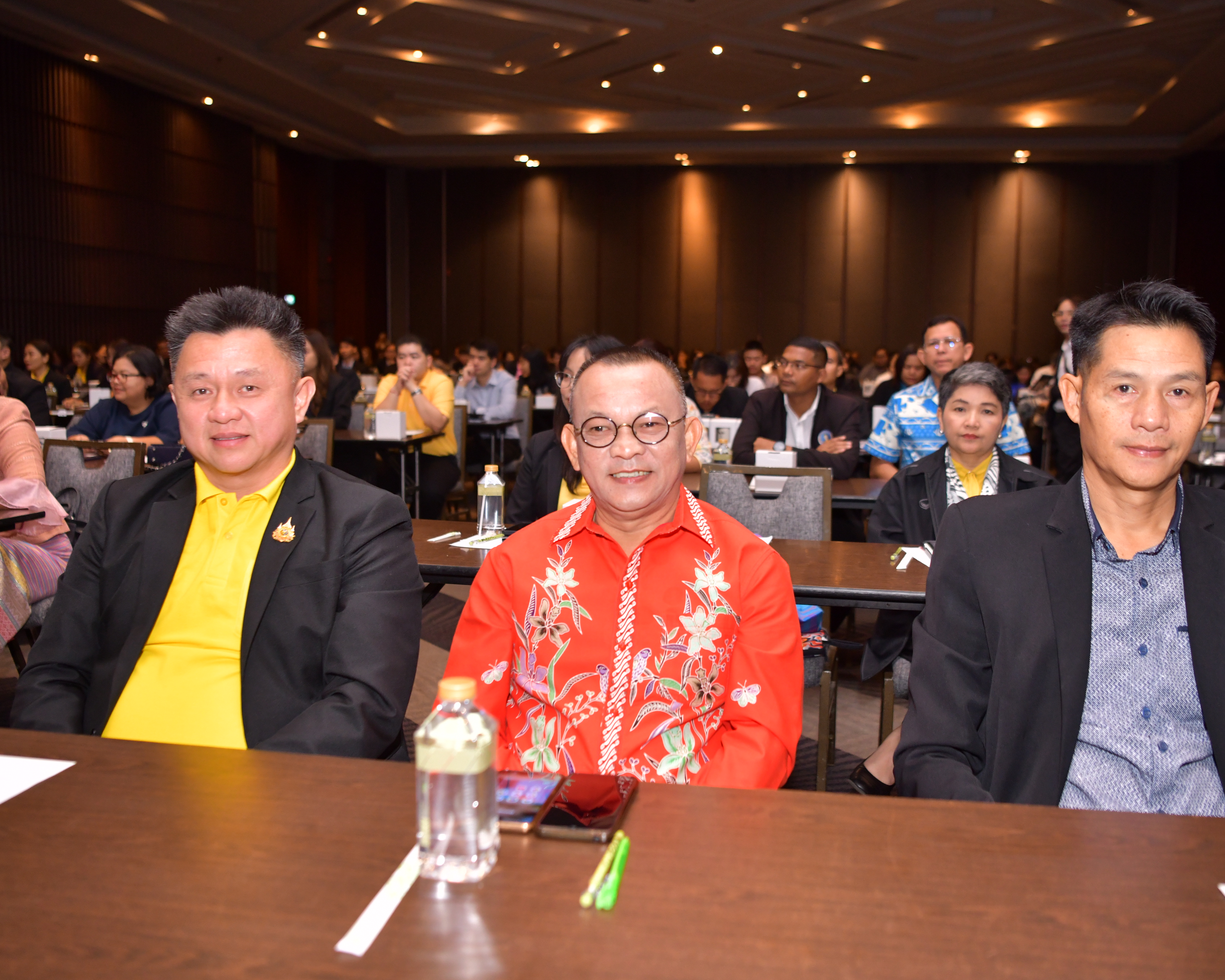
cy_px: 479
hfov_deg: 51.5
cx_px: 663
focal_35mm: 35
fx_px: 1269
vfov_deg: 42.2
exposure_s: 1/200
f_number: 2.8
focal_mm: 29
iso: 1000
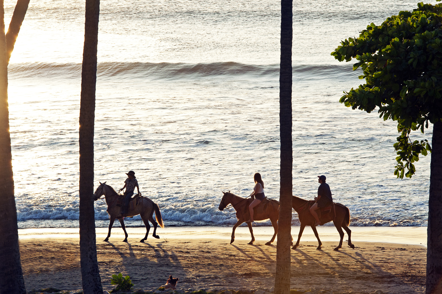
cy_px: 147
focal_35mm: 165
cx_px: 221
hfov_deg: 12.5
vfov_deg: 8.3
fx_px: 2025
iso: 640
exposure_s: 1/500
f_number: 16
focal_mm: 165
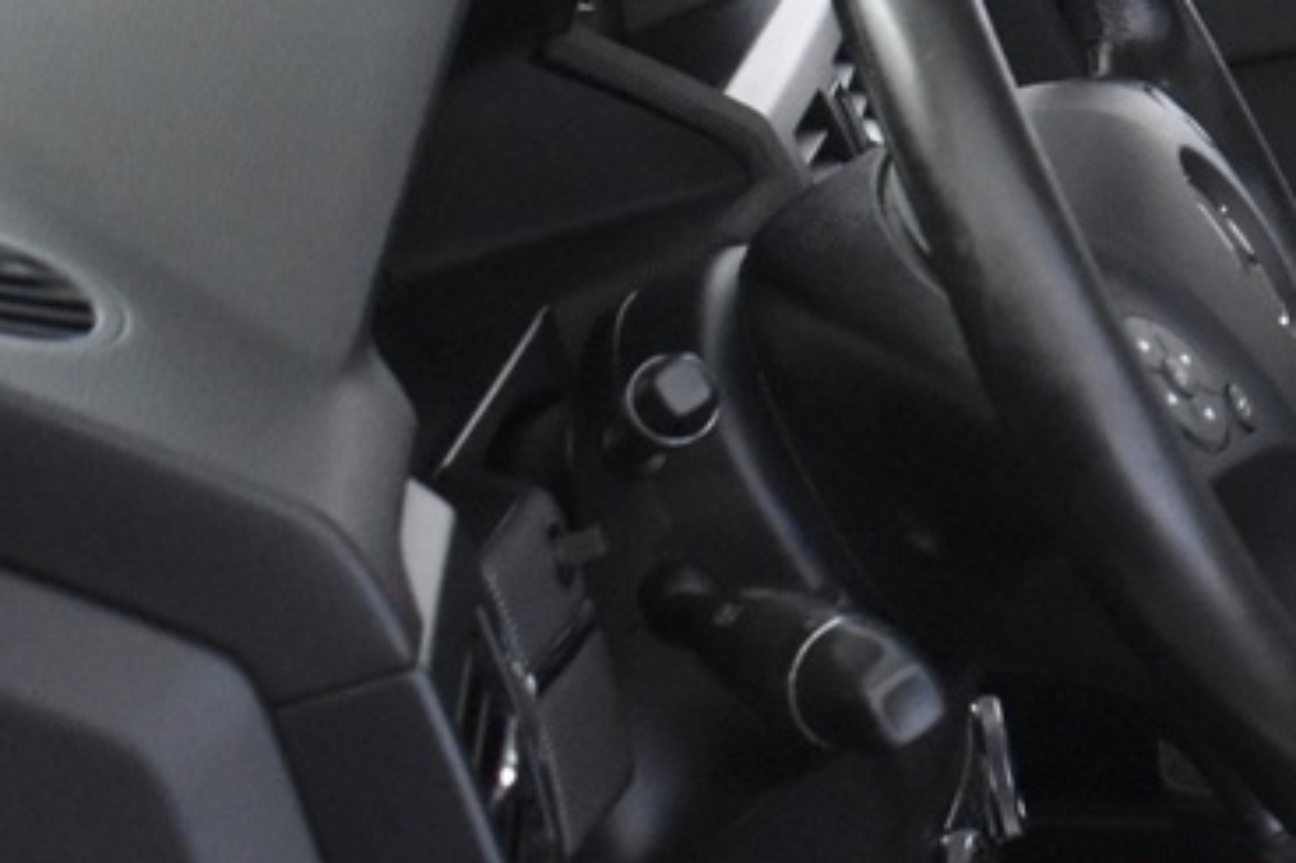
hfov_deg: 15.3
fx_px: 4282
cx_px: 2201
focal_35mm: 119
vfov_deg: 11.4
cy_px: 768
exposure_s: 1/30
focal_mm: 18
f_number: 3.5
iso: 2800
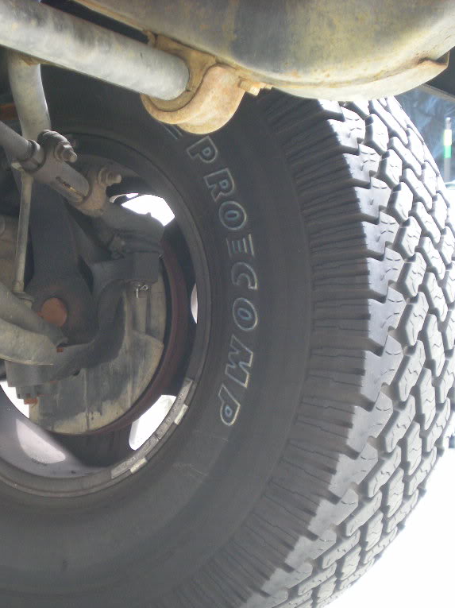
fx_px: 1316
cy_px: 304
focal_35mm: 75
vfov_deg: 26.0
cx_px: 101
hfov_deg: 19.5
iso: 200
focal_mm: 9.3
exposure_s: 1/51
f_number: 3.9
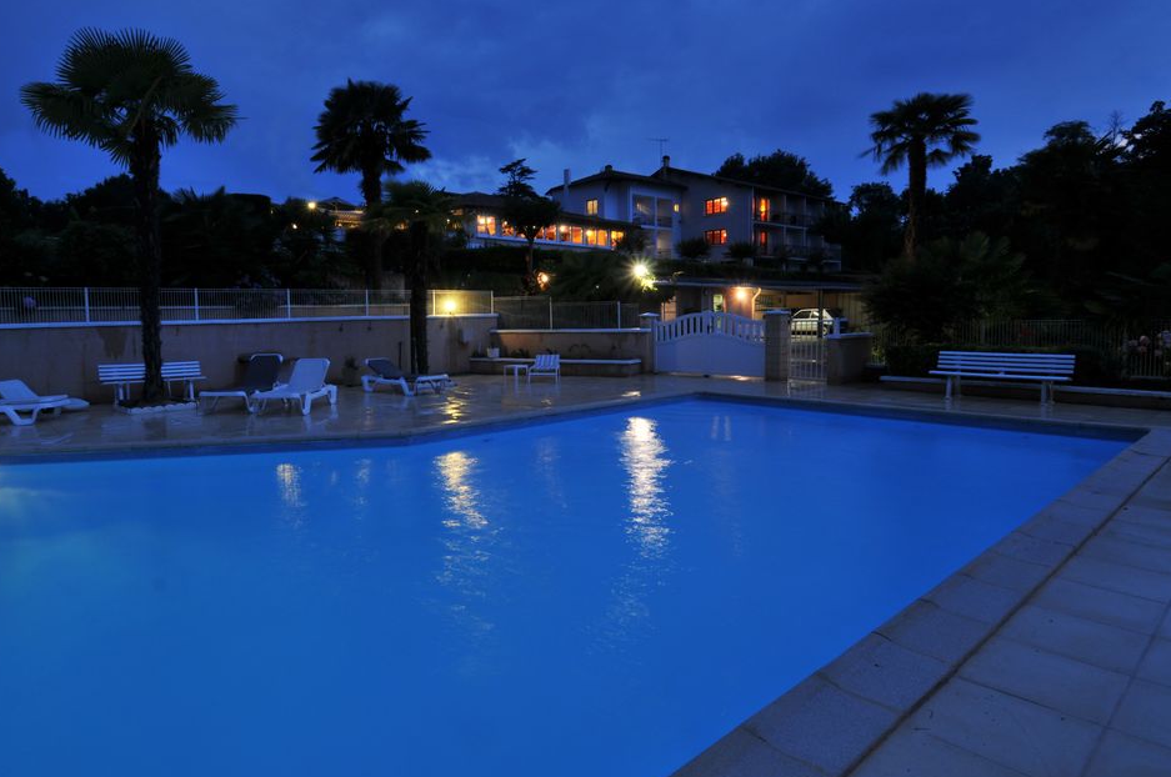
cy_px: 391
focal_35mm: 16
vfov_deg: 73.6
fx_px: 520
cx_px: 586
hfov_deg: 96.8
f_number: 10
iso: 200
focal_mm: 10
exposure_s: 2.5
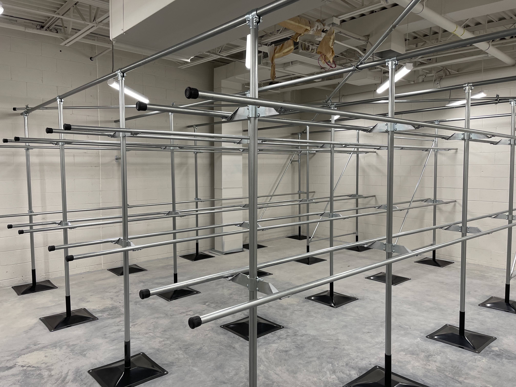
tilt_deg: -2.9
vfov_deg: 53.1
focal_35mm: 26
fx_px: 388
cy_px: 194
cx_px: 258
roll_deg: +0.0
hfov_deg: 67.3
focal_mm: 5.1
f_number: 1.6
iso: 100
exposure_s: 1/120
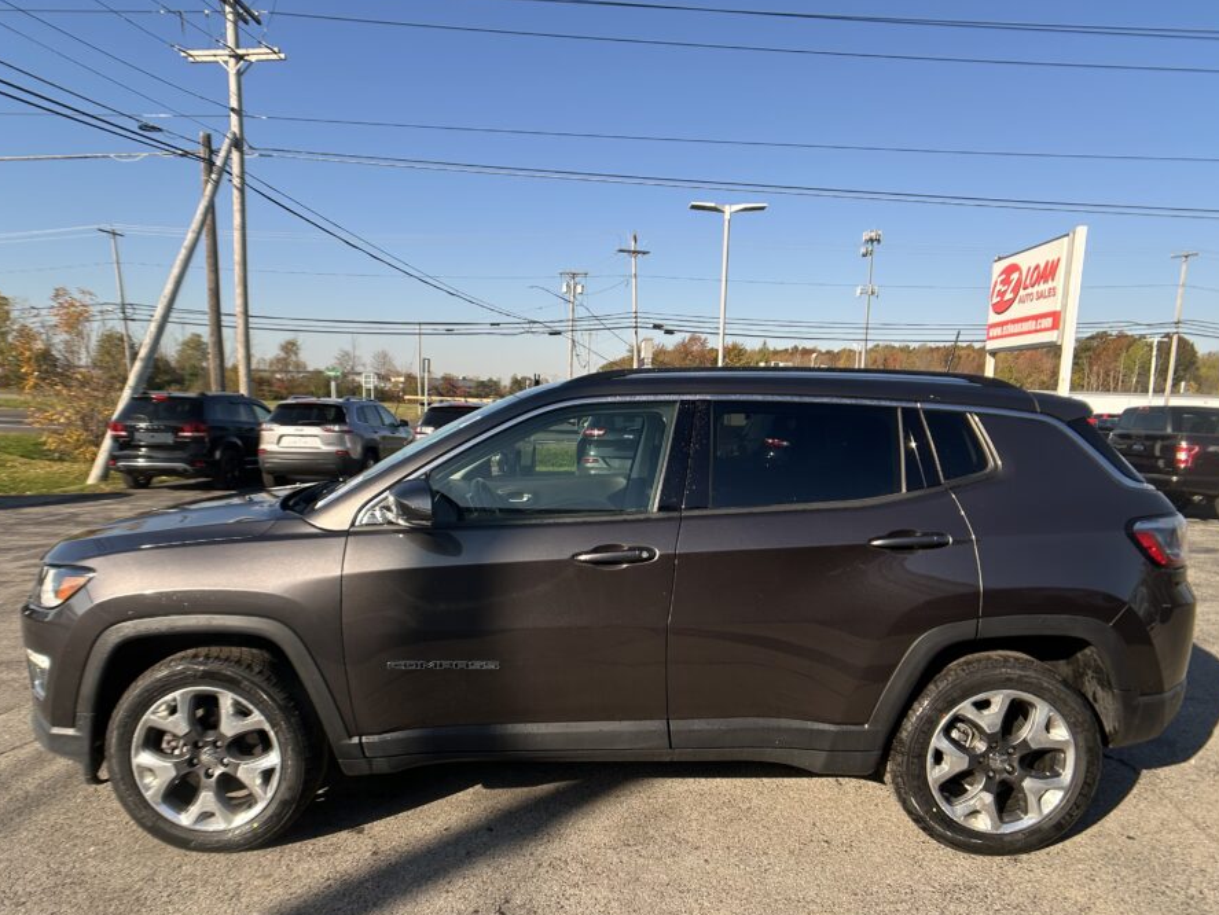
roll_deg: -1.6
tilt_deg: -7.7
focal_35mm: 30
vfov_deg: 46.8
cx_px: 577
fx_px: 1057
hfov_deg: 59.9
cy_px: 493
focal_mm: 5.7
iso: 50
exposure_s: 1/2632
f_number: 1.5
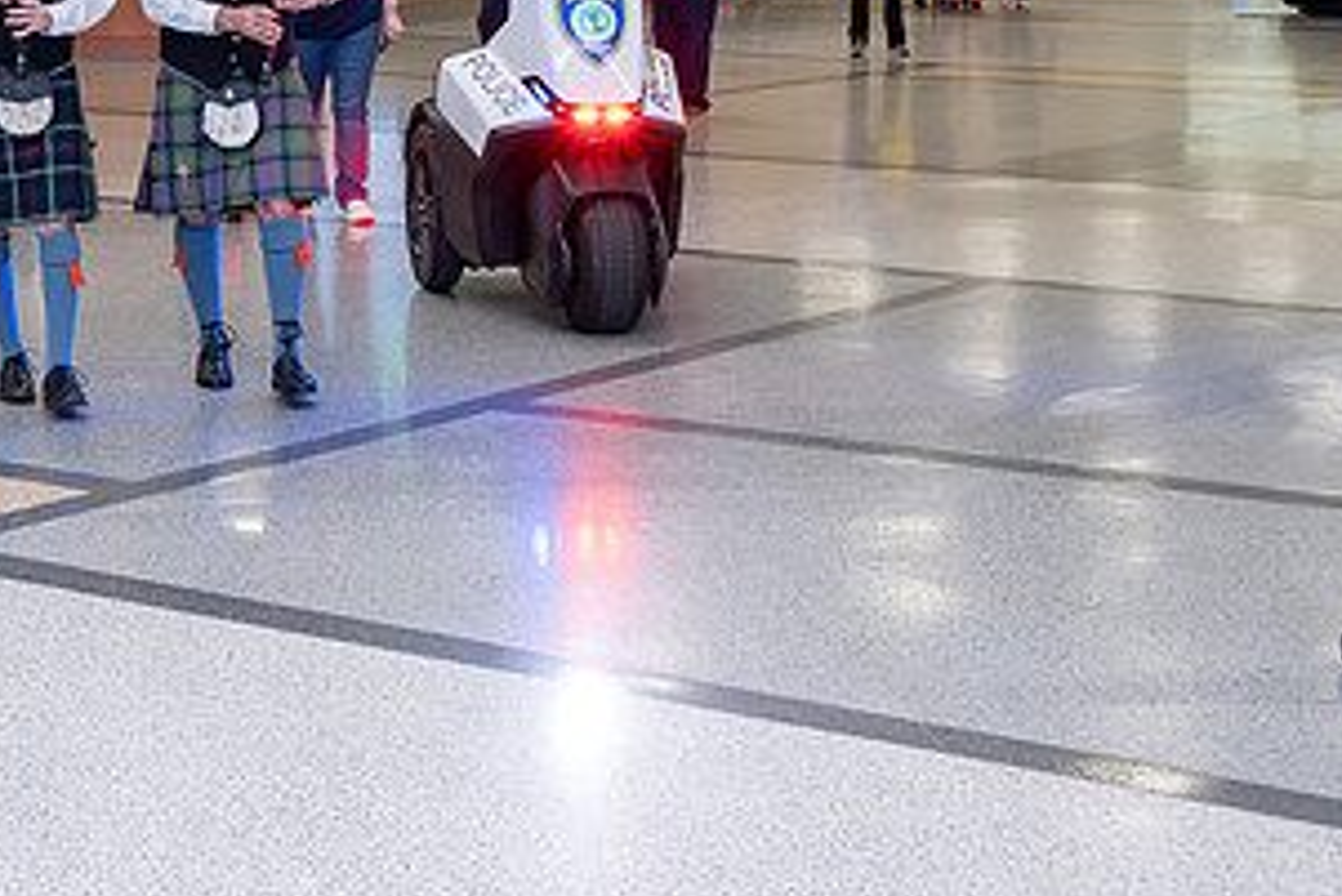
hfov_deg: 25.4
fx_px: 2872
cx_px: 116
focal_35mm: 77
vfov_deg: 17.6
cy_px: 232
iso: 800
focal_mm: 40
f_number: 5
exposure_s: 1/40
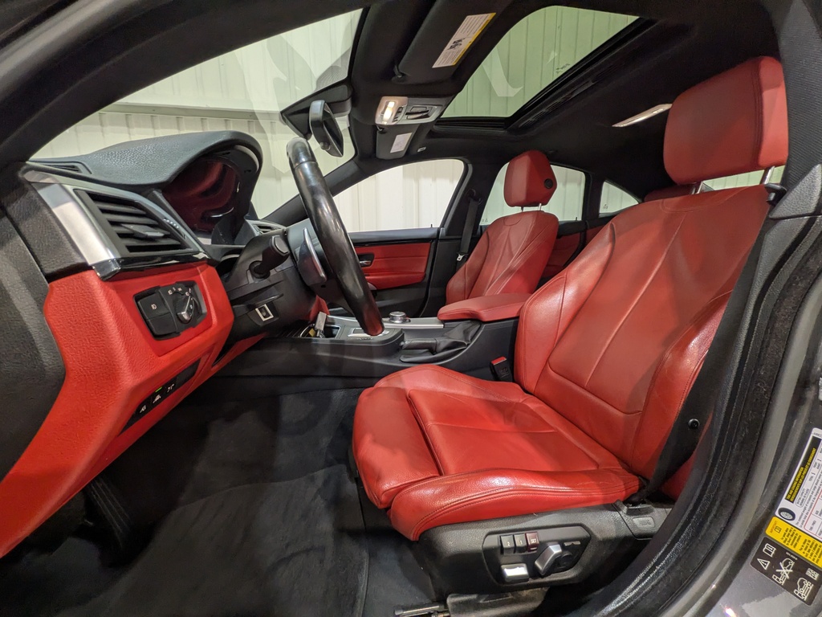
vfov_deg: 85.7
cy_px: 308
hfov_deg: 102.1
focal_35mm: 14
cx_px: 411
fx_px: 332
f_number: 2.2
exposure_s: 1/60
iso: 122
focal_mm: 1.83
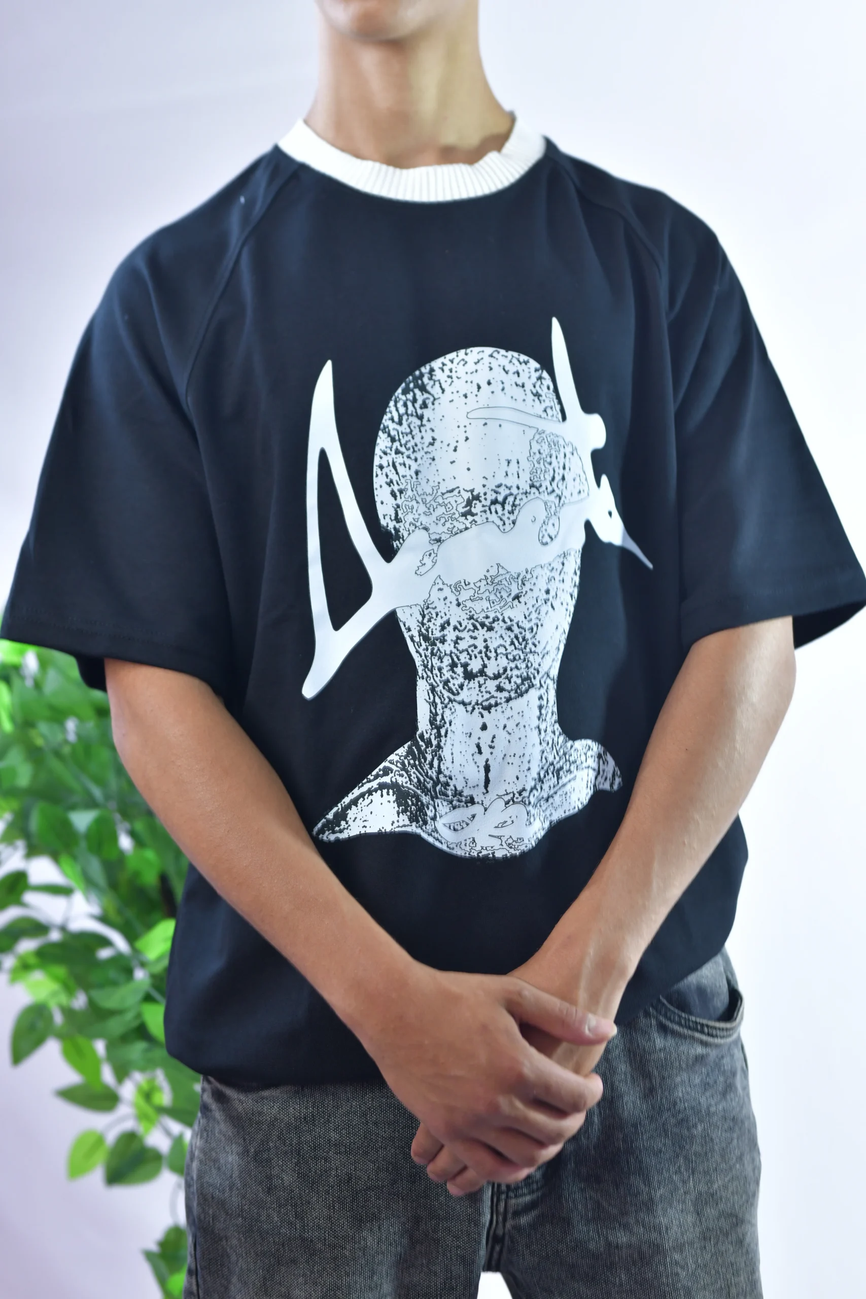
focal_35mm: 85
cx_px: 433
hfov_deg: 16.1
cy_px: 650
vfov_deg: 23.9
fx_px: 3066
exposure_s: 1/80
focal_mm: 85
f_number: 3.2
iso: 1000
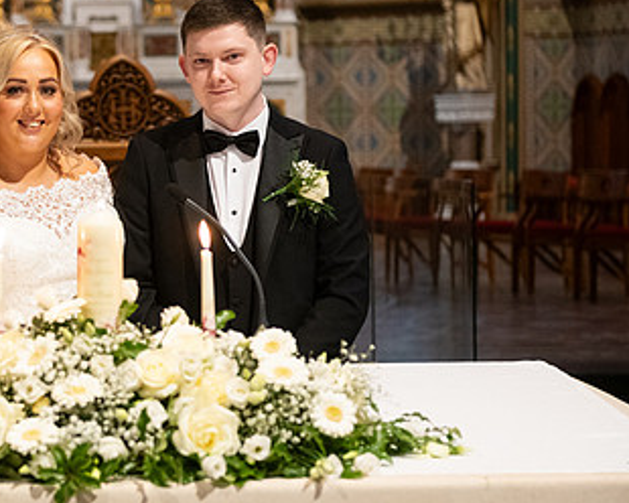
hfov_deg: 16.4
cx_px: 85
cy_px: 151
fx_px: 2159
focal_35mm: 116
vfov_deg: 13.3
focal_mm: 66
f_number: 3.5
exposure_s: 1/160
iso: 1250
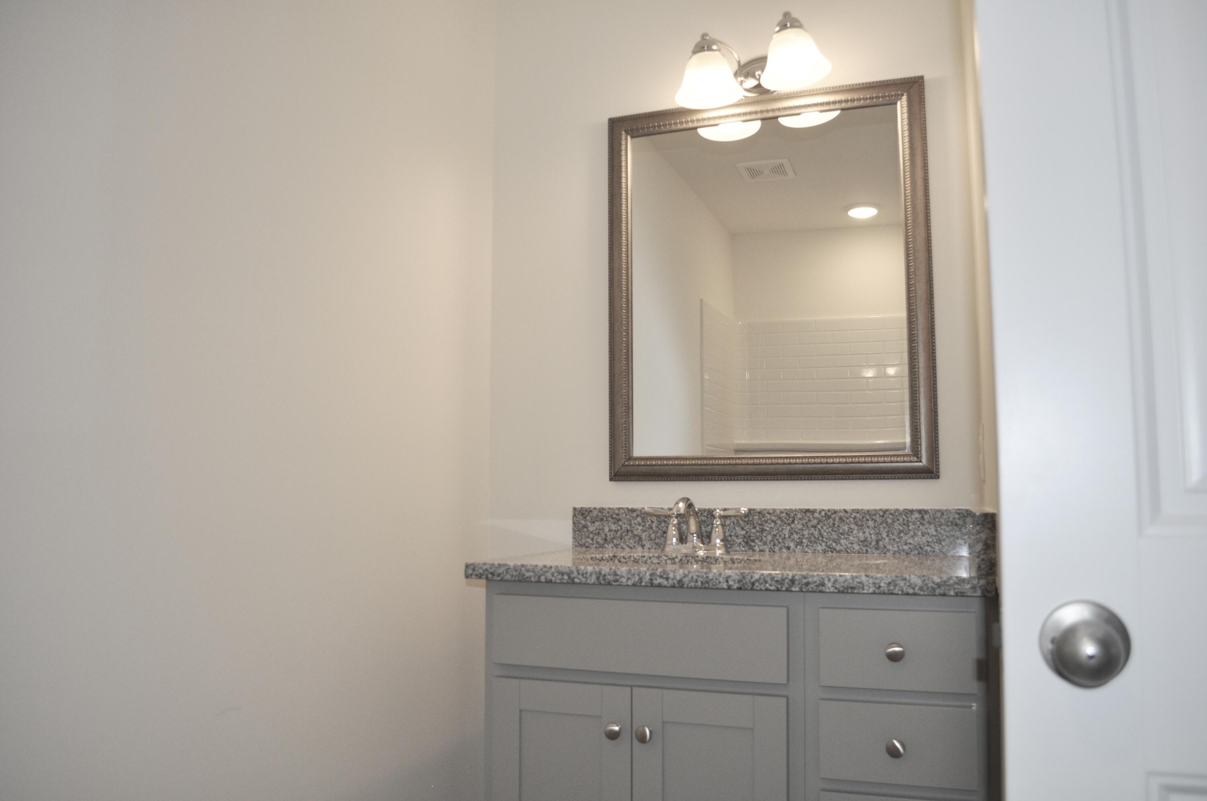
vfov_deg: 47.8
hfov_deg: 67.4
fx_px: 904
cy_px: 400
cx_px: 604
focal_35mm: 27
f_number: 3.5
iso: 400
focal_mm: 18
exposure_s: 1/200
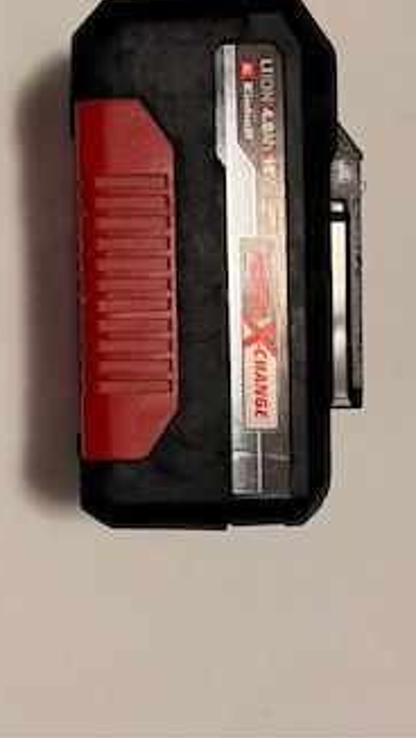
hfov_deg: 36.7
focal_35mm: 32
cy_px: 289
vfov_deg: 60.4
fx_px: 627
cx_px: 217
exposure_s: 1/50
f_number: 1.78
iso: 100
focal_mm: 6.76
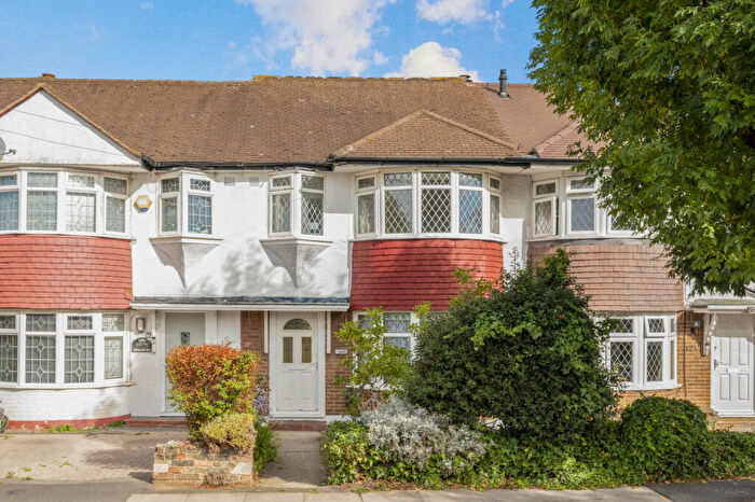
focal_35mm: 28
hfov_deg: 65.5
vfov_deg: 46.4
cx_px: 378
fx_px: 587
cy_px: 251
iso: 200
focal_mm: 28
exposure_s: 1/320
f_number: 8
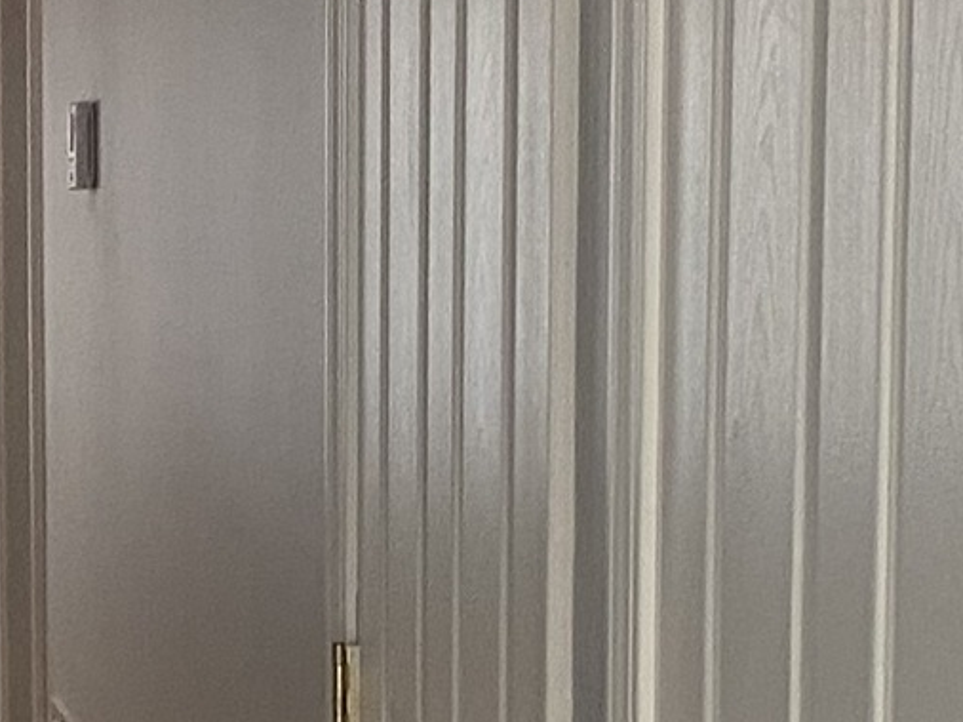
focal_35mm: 158
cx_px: -268
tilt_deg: -9.1
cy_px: 890
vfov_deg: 9.3
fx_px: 4393
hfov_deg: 12.2
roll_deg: +0.8
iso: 80
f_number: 1.8
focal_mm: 4.25
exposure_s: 1/60
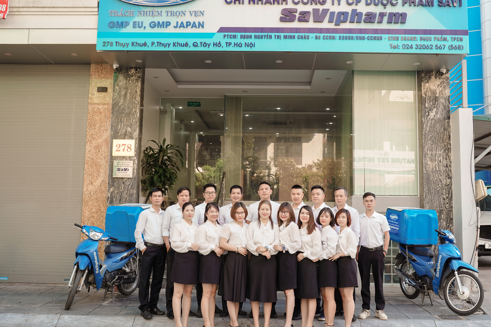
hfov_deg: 46.4
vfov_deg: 31.9
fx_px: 573
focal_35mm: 42
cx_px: 267
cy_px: 163
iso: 400
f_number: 6.3
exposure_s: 1/125
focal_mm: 35
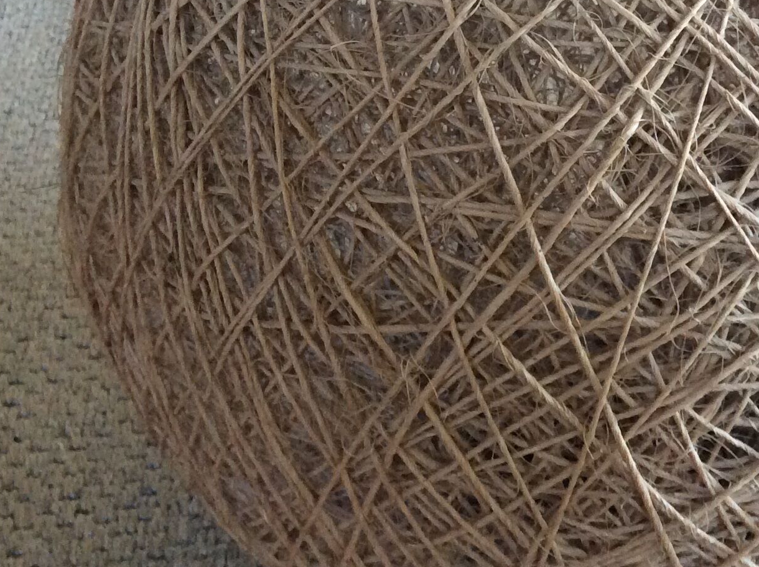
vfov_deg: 21.3
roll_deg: -1.8
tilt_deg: -34.4
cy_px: 126
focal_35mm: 68
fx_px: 1489
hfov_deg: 28.1
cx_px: 590
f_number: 2.4
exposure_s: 1/25
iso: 160
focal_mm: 3.3
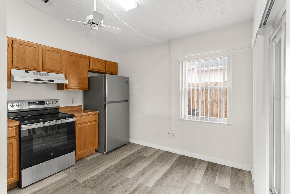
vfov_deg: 70.5
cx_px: 145
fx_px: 137
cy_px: 97
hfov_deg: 93.3
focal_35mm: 17
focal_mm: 17
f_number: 8
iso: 400
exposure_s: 1/2.5
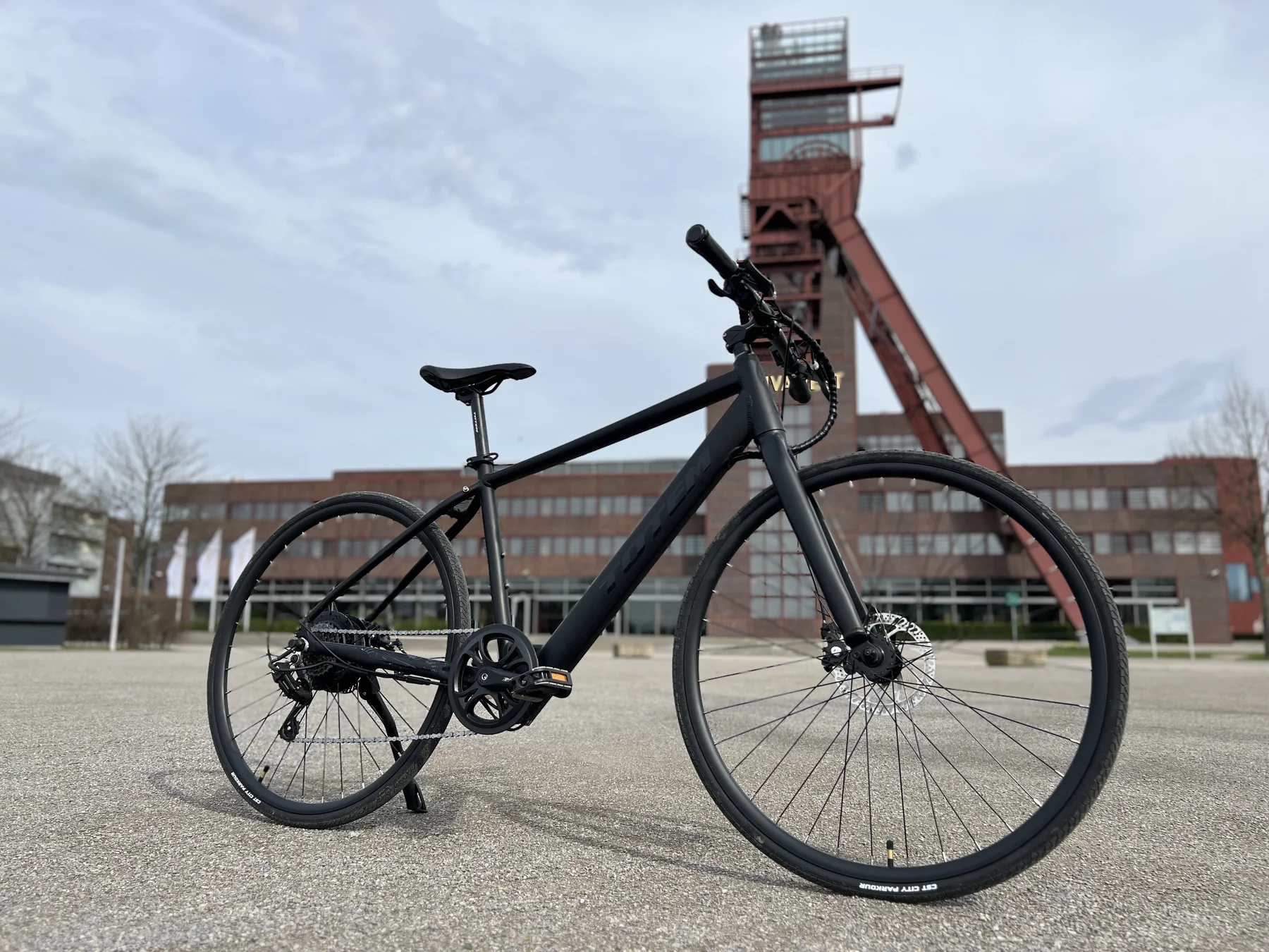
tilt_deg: +10.4
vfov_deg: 53.1
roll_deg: -1.3
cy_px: 476
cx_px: 634
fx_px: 953
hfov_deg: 67.3
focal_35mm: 26
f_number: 1.5
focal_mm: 5.7
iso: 50
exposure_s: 1/5076
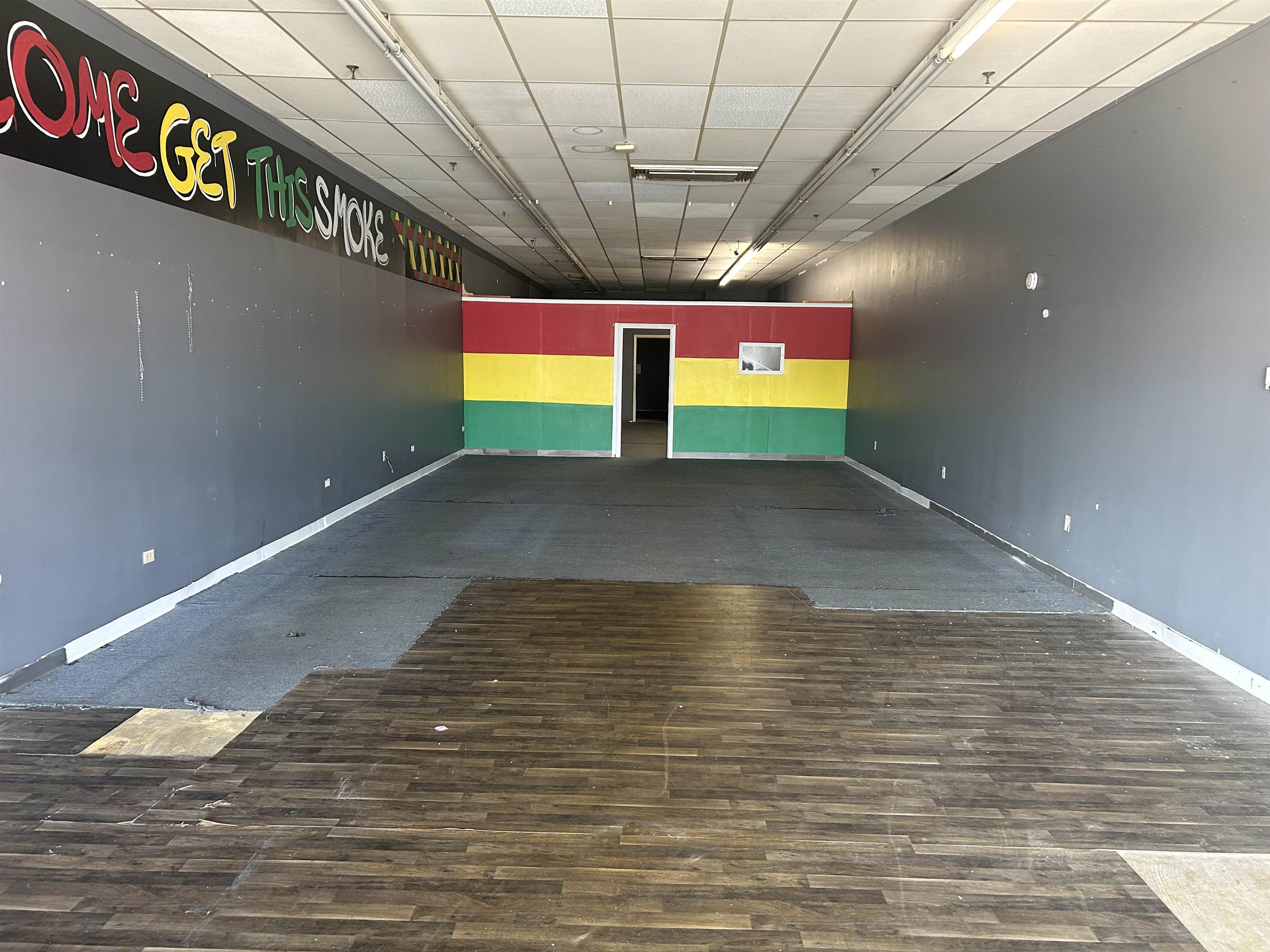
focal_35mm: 26
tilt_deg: -8.0
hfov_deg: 67.3
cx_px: 635
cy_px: 476
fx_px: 954
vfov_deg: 53.1
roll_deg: -0.5
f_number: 1.5
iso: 160
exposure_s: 1/60
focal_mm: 5.7
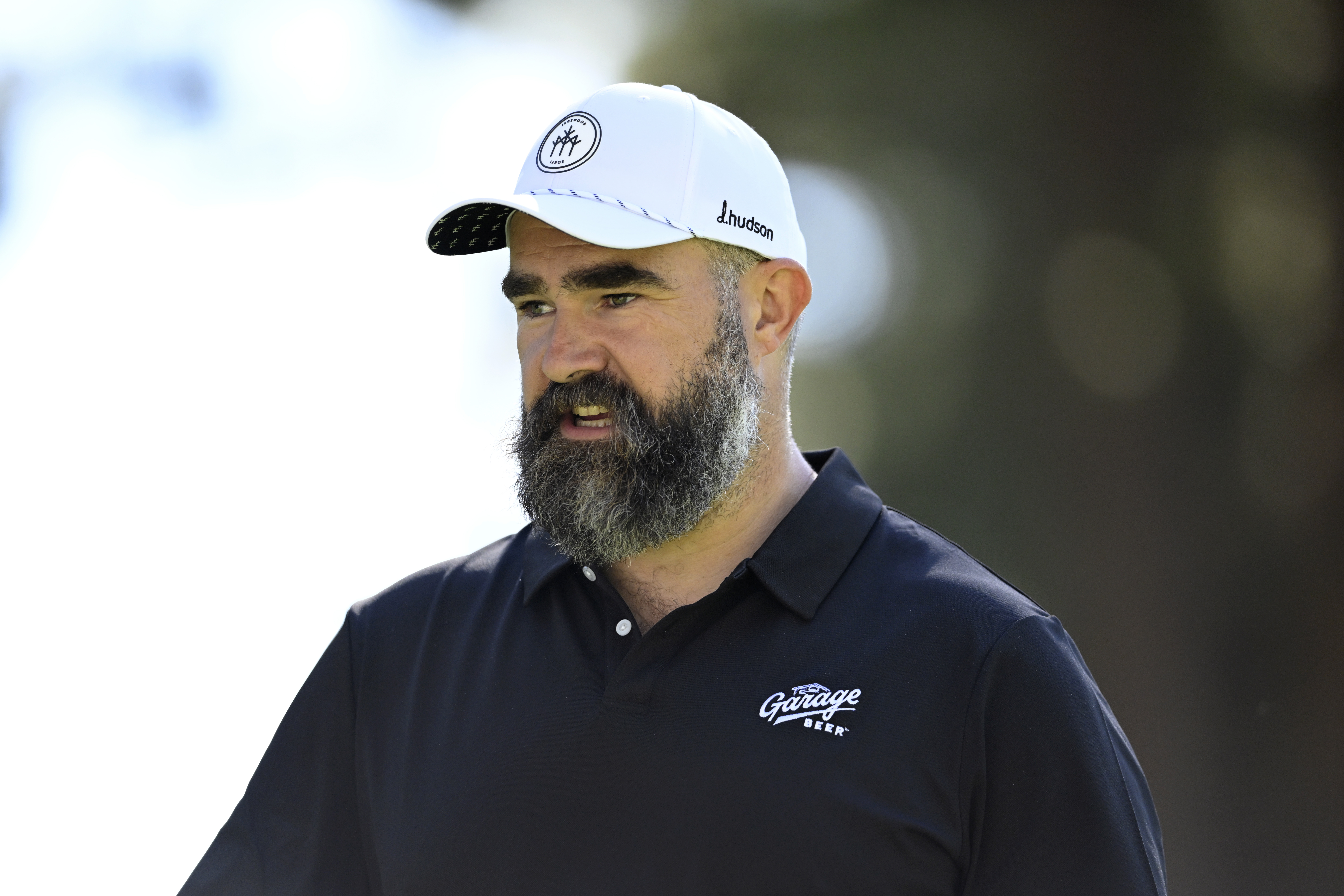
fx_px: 14932
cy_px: 448
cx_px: 672
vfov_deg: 3.4
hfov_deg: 5.2
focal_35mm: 400
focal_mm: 400
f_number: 2.8
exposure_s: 1/2000
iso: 1600
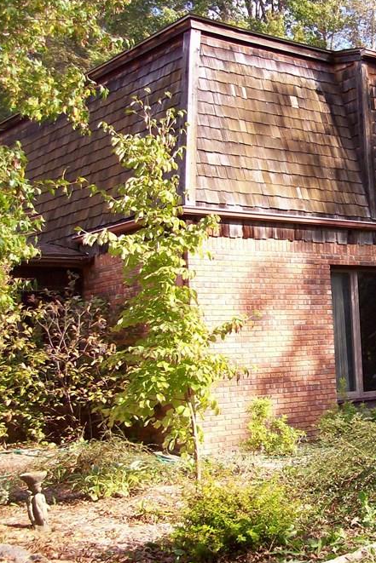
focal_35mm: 58
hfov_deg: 22.8
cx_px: 334
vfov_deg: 34.5
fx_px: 908
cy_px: 306
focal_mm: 6
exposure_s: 1/387
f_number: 2.7
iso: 80
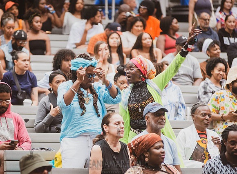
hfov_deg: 8.0
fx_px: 1689
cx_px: 88
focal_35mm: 248
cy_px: 97
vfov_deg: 5.9
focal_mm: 200
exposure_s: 1/500
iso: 3200
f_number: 4
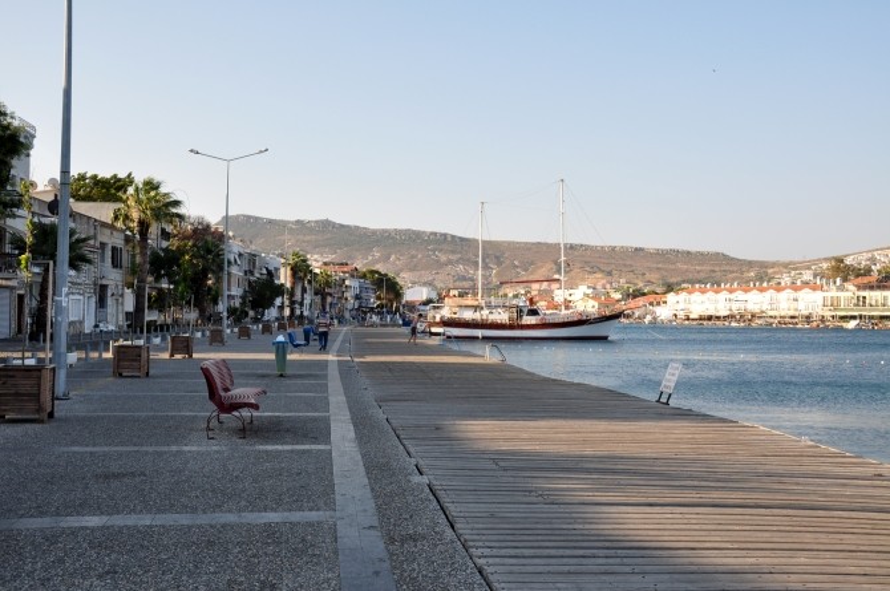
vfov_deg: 36.8
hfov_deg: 53.2
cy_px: 296
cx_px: 445
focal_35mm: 36
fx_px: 889
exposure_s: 1/160
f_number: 9
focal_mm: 24
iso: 200
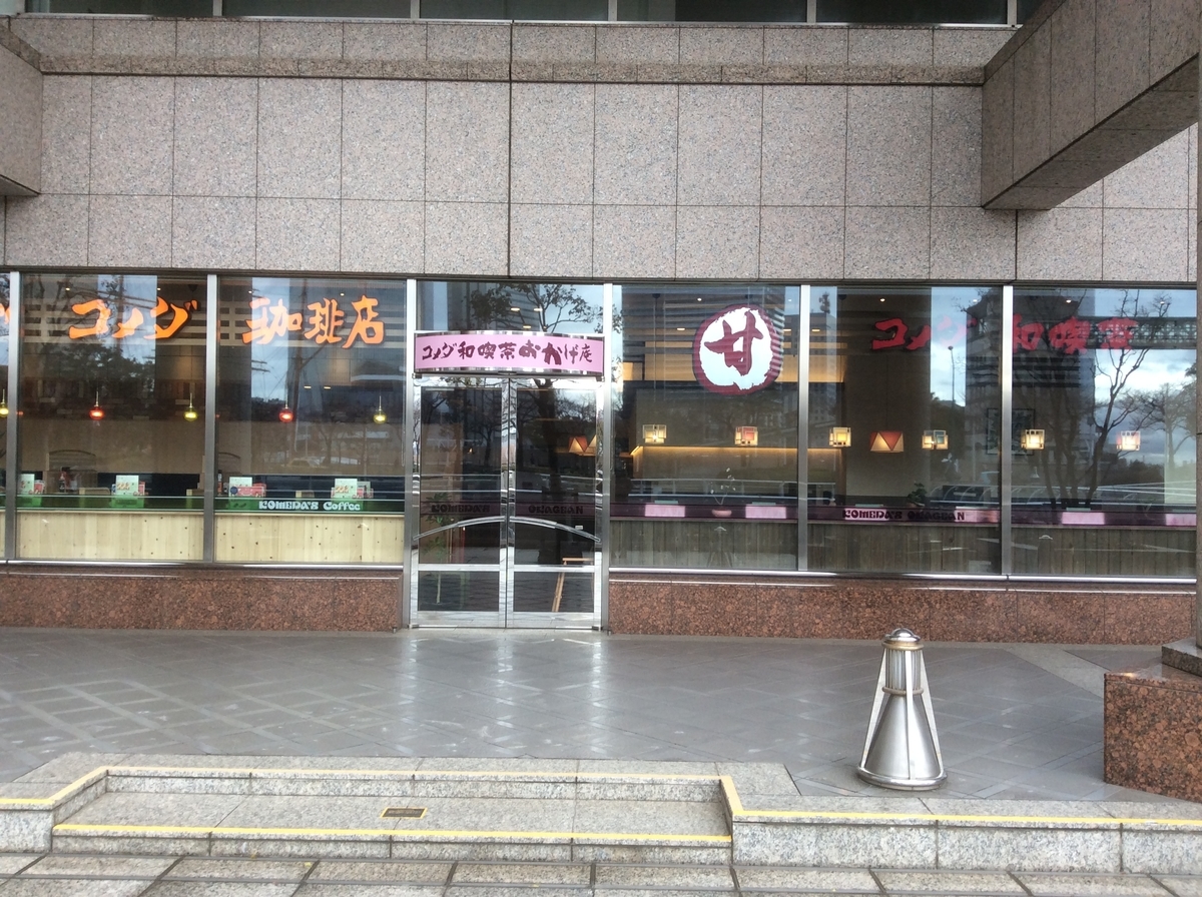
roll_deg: -1.9
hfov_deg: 56.9
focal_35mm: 32
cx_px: 601
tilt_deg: +1.5
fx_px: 1109
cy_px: 448
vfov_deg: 44.0
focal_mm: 3.3
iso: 32
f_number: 2.4
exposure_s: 1/174
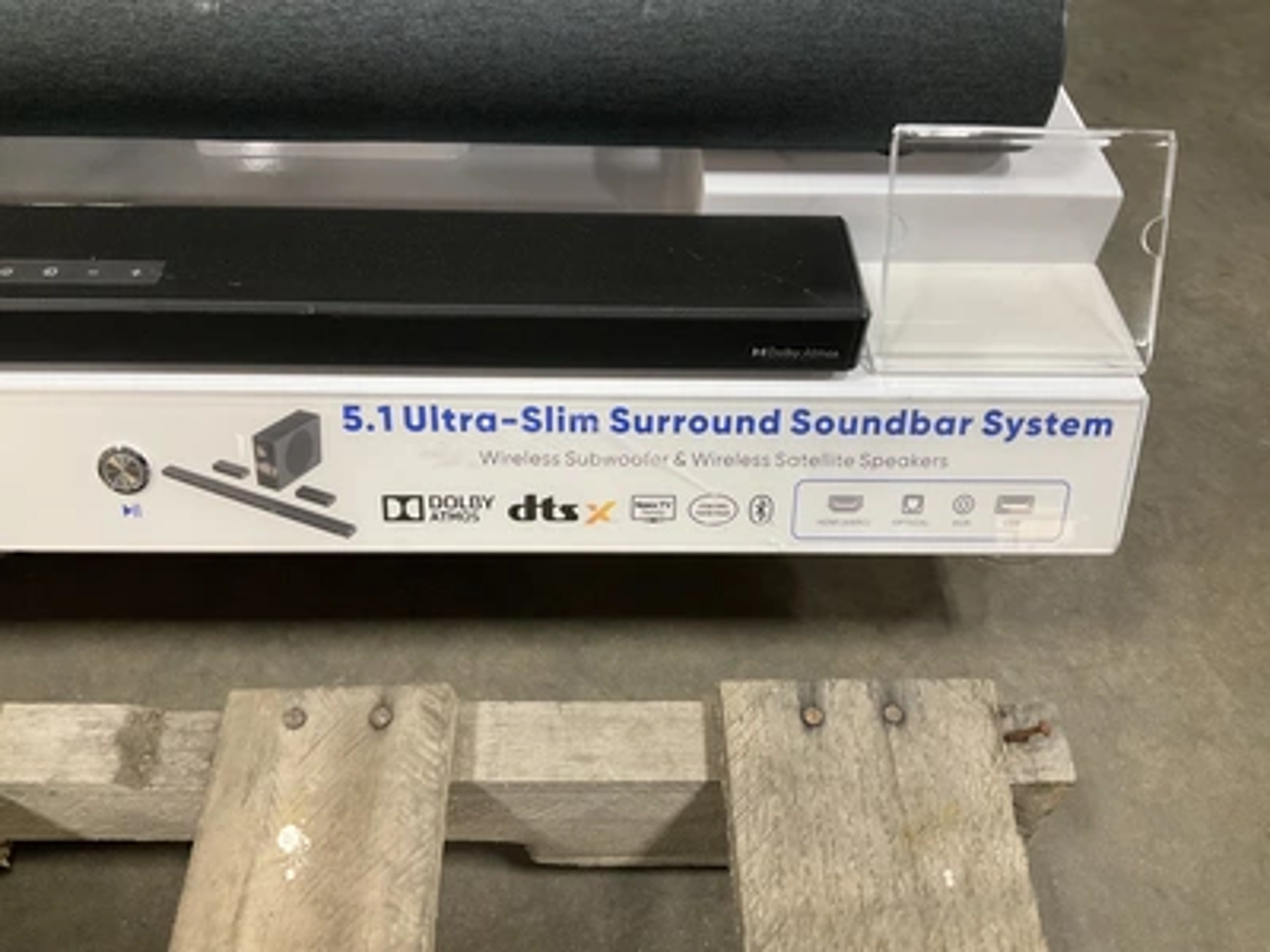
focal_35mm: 29
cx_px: 635
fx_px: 1064
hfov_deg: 61.7
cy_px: 476
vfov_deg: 48.2
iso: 200
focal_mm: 3
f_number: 1.8
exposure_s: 1/60
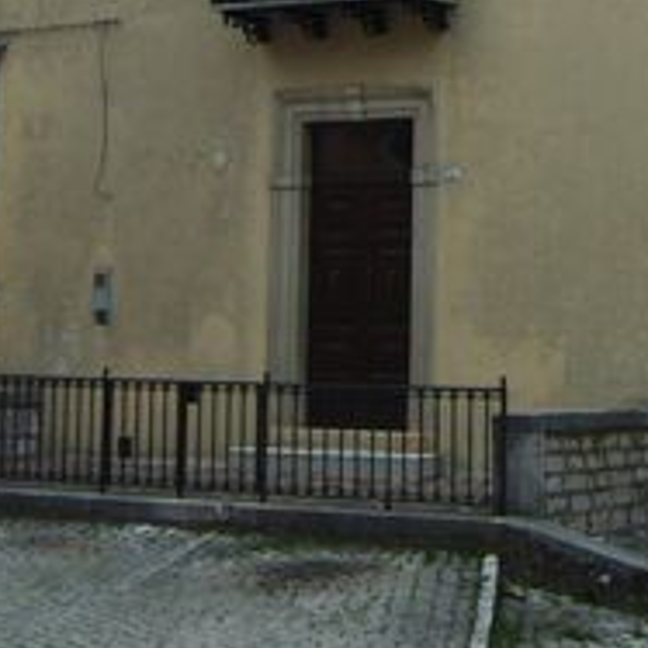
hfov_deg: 16.1
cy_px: -114
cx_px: 645
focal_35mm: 106
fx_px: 2245
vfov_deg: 15.8
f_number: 2.8
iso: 50
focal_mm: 5.8
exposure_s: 1/1000
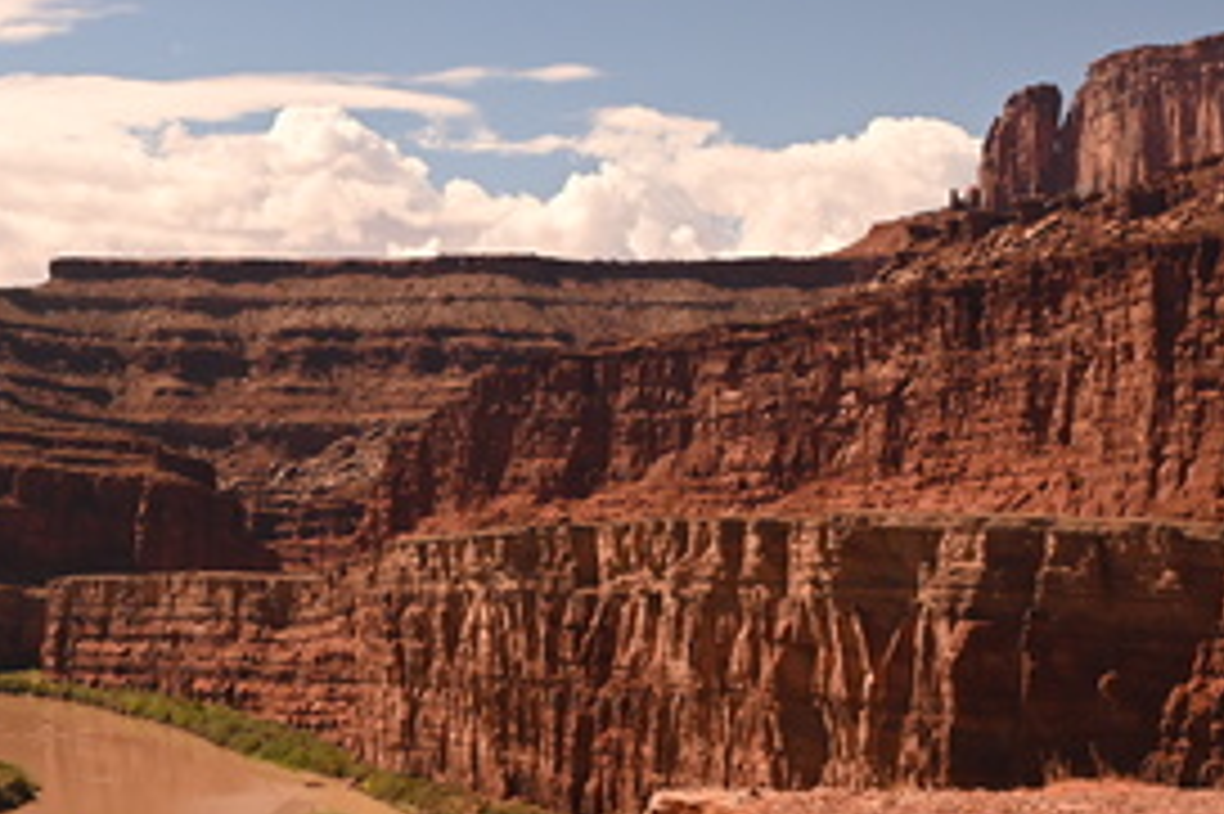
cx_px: 122
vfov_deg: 19.4
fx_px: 2378
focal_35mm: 70
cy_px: 506
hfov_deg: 27.8
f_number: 16
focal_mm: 34
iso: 1000
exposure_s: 1/800
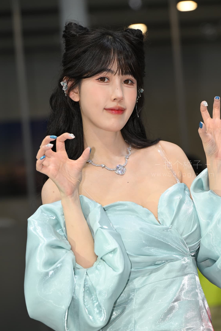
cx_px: 108
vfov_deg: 10.7
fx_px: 1777
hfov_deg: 7.1
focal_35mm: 193
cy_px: 159
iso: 400
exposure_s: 1/250
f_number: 5.6
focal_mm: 180
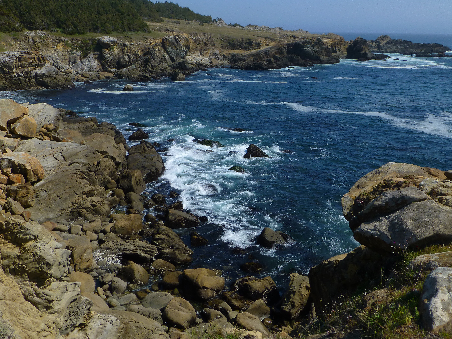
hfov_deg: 54.0
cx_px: 226
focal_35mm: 34
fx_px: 444
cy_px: 170
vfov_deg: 41.8
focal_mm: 6.1
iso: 100
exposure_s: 1/1600
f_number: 3.7
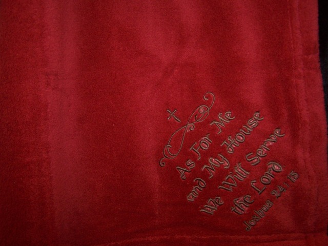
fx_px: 360
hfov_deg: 49.0
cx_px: 164
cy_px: 123
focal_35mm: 38
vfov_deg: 37.7
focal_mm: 6.3
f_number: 2.8
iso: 140
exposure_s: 1/60
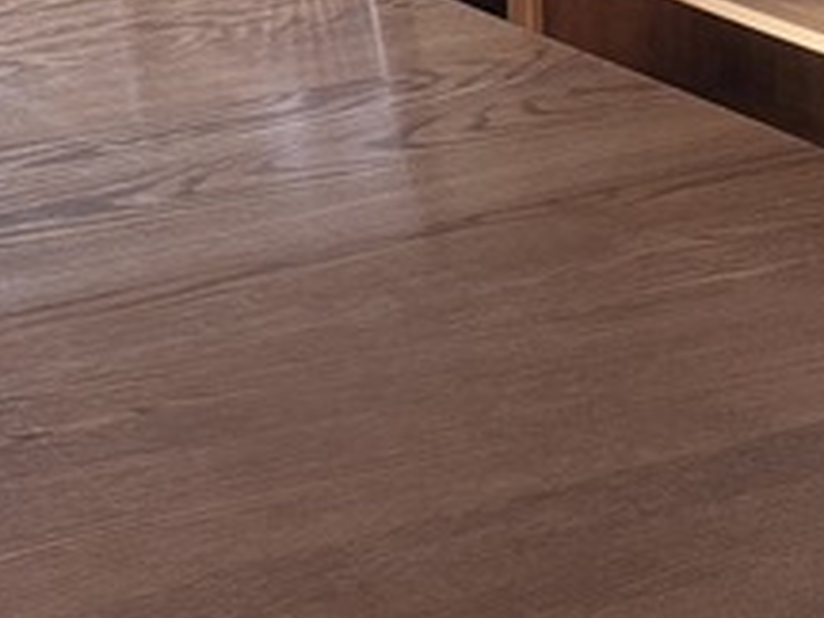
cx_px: 389
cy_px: -431
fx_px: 3809
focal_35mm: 160
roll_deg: +1.5
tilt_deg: -8.9
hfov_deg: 12.3
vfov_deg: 8.9
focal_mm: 6.76
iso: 160
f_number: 1.78
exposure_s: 1/164
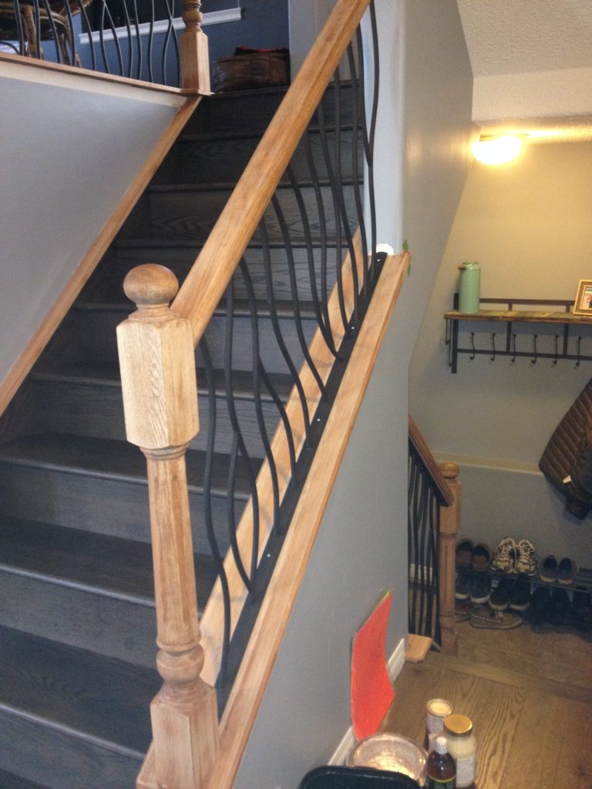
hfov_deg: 40.7
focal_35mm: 35
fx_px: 798
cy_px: 394
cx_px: 296
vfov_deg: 52.6
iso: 200
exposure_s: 1/16
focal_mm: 4.28
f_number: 2.4
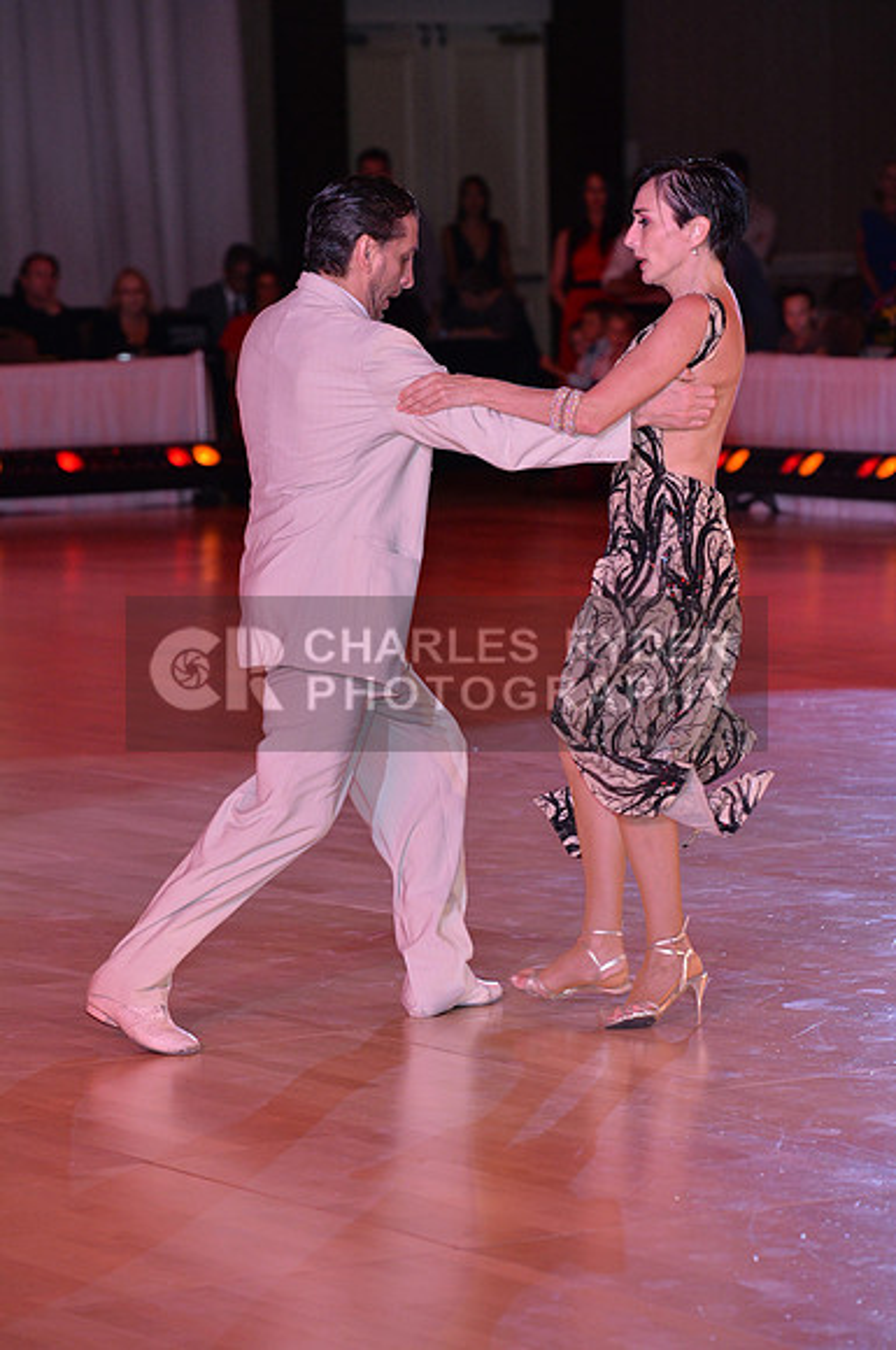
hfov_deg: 8.8
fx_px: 5804
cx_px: 448
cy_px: 675
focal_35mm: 155
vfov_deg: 13.3
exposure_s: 1/250
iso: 2000
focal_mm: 155
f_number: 5.6
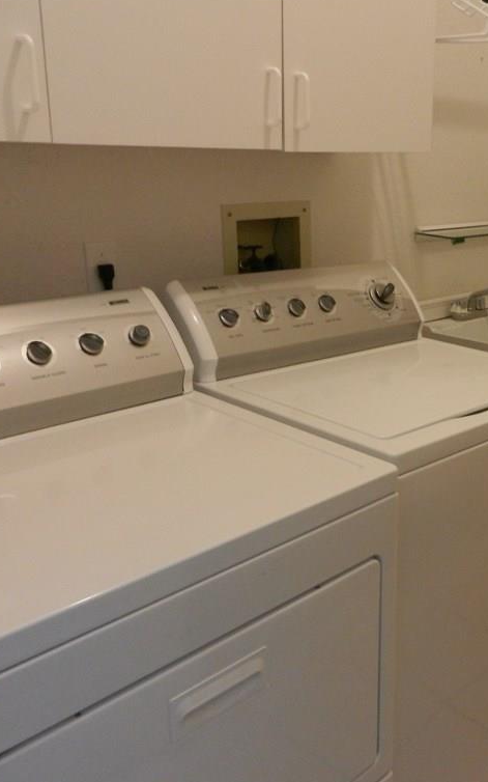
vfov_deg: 54.0
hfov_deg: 34.1
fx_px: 766
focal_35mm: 36
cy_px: 391
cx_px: 401
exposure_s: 1/15
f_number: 3.5
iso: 400
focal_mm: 4.5
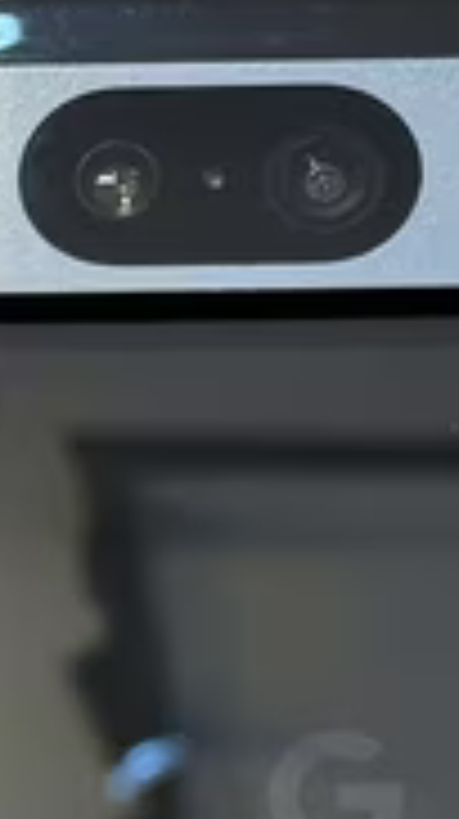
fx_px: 3992
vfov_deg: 11.6
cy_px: 738
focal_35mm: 184
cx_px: 256
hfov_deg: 6.6
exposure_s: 1/50
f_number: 1.78
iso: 125
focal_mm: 6.76
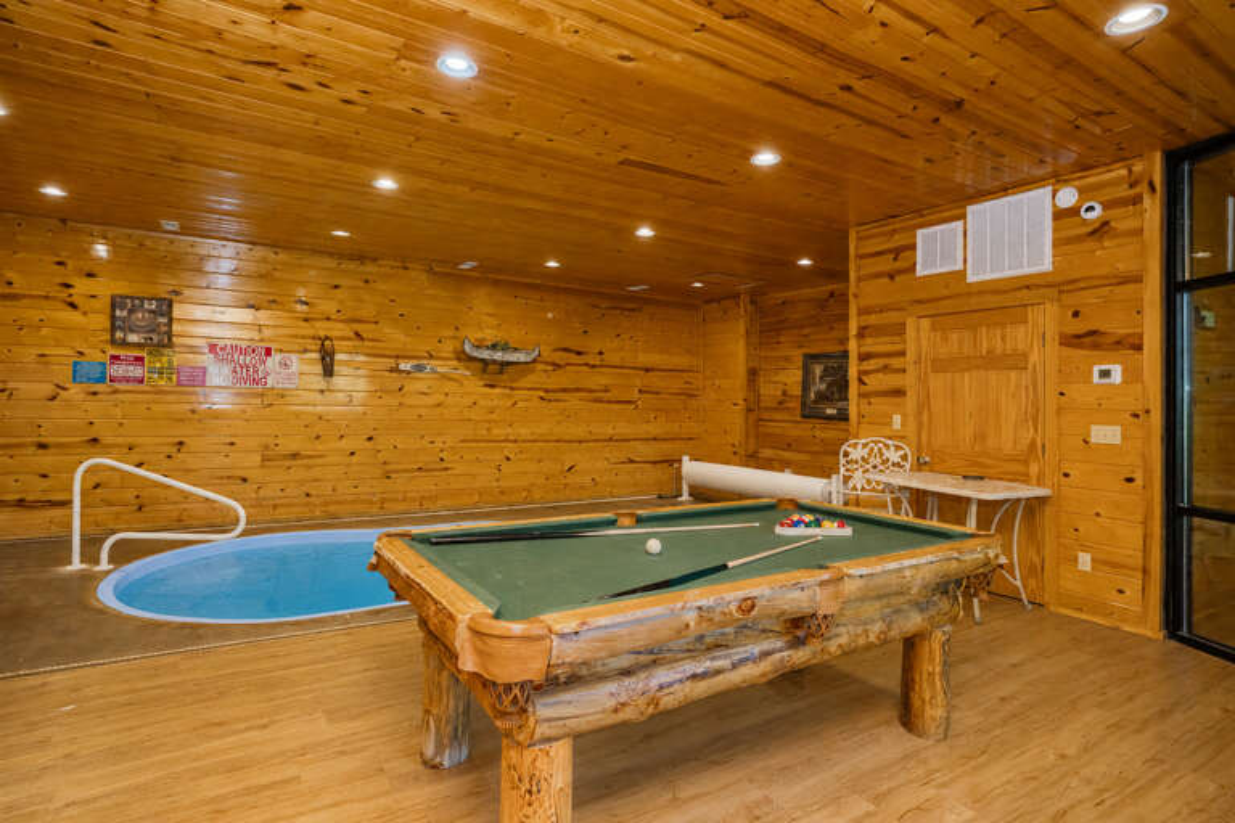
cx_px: 618
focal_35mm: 18
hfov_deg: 90.0
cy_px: 412
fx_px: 617
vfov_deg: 67.4
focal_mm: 18
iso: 1600
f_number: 7.1
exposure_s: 1/80
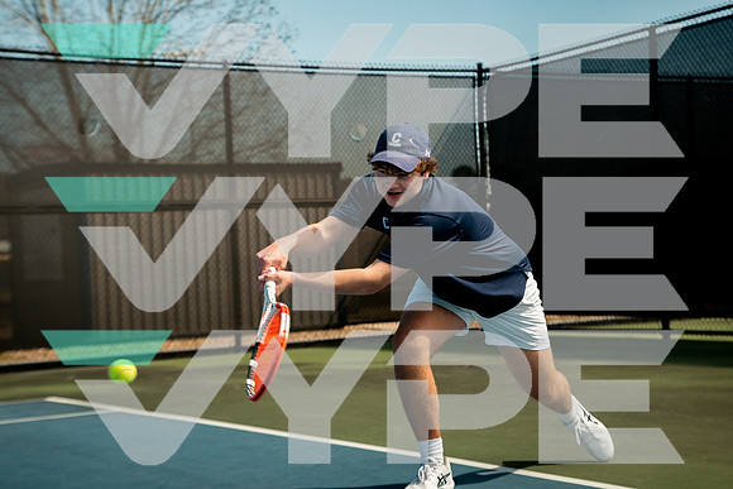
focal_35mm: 72
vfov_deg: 18.9
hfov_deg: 28.1
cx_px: 369
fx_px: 1467
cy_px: 245
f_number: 3.2
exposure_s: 1/1250
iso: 100
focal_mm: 67
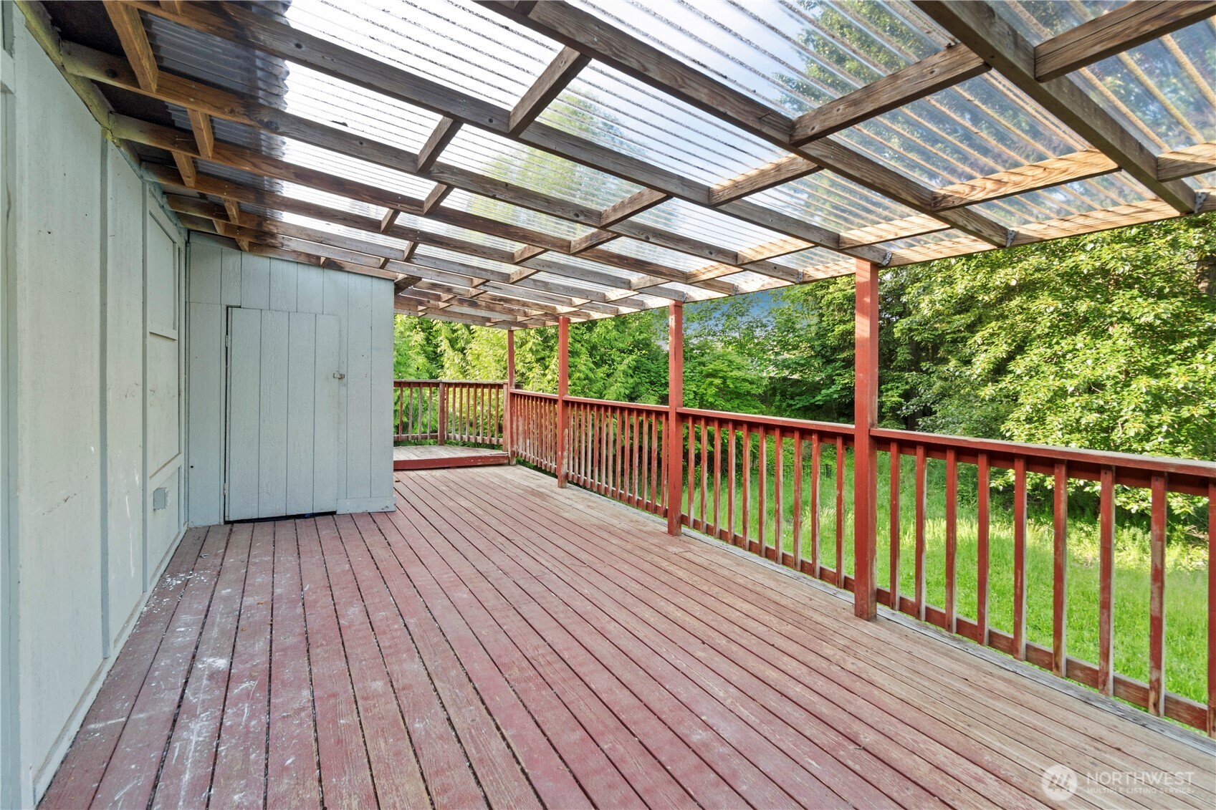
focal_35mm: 15
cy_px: 405
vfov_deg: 77.3
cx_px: 608
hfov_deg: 100.4
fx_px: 507
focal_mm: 10
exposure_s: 1/25
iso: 1000
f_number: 10
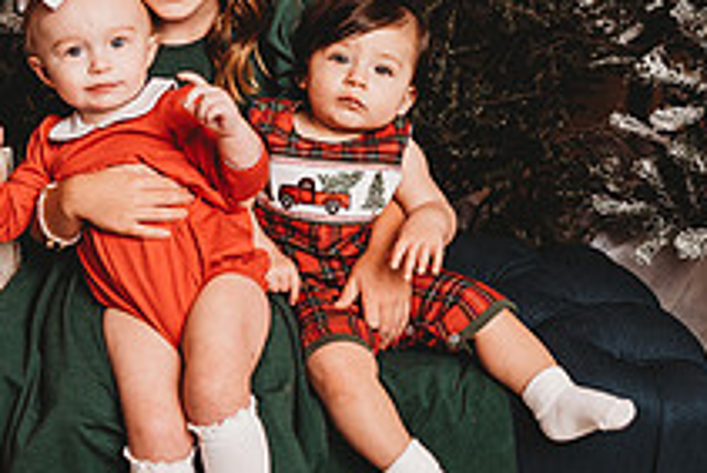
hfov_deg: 29.6
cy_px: 109
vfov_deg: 20.5
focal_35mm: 66
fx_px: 1297
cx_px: 114
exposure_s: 1/160
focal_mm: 24
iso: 100
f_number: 3.2
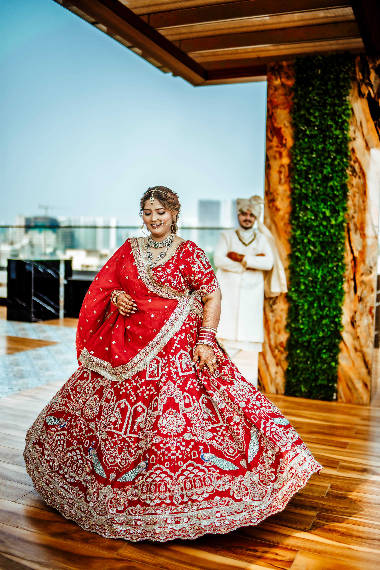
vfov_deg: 54.4
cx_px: 190
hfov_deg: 37.9
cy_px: 285
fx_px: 554
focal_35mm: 35
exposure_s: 1/1250
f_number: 1.4
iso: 80
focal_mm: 35
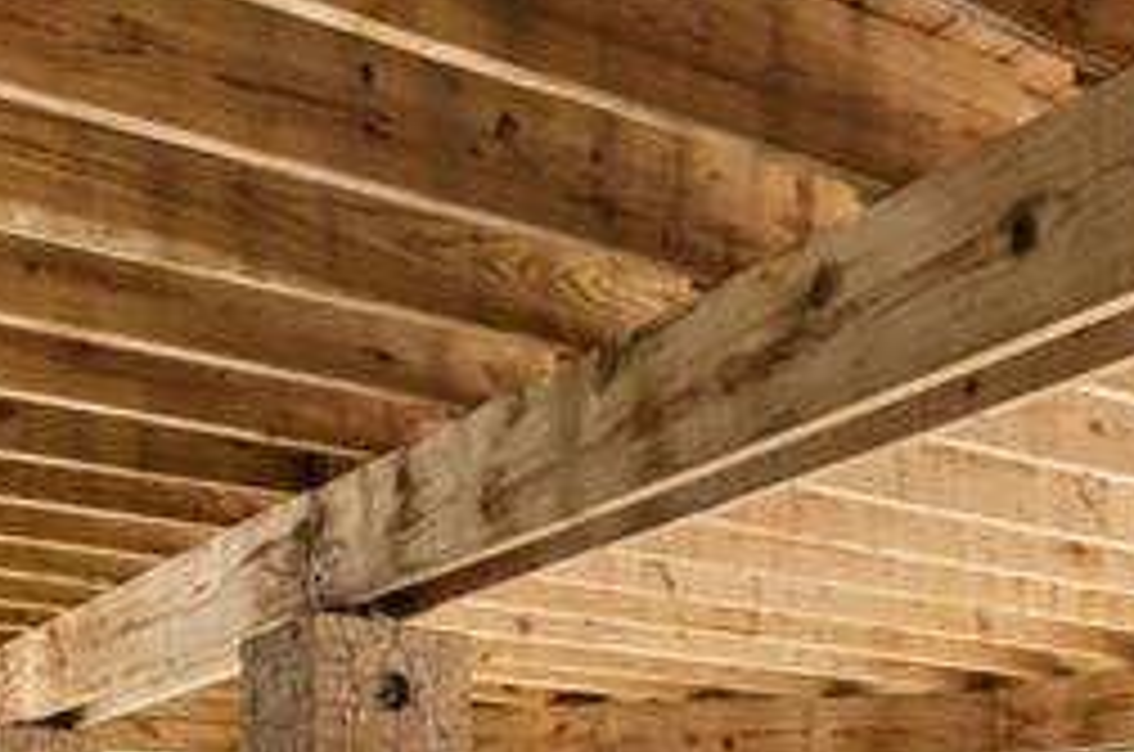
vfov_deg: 20.8
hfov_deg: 35.1
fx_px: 1792
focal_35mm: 57
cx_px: 621
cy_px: 1069
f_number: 11
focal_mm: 14
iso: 100
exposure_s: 1/10
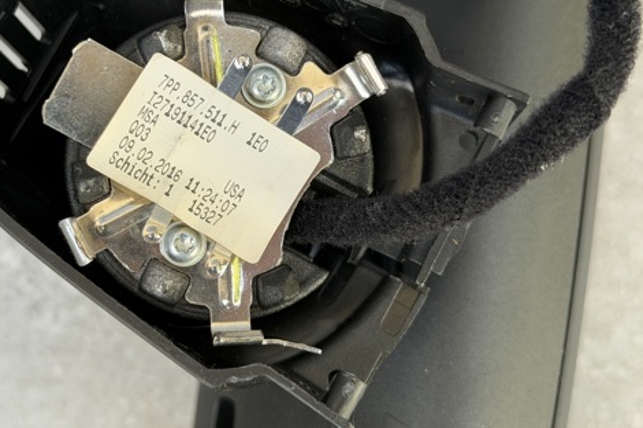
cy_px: 168
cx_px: 209
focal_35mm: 68
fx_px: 1214
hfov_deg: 29.4
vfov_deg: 20.0
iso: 50
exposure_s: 1/121
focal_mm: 6.76
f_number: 1.78
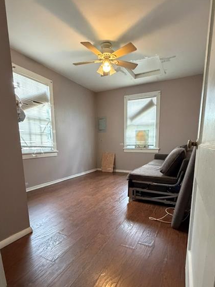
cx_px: 111
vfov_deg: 83.6
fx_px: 157
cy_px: 173
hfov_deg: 68.6
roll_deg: +0.5
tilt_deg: -10.6
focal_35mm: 19
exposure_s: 1/60
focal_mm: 2.22
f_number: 2.2
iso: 800
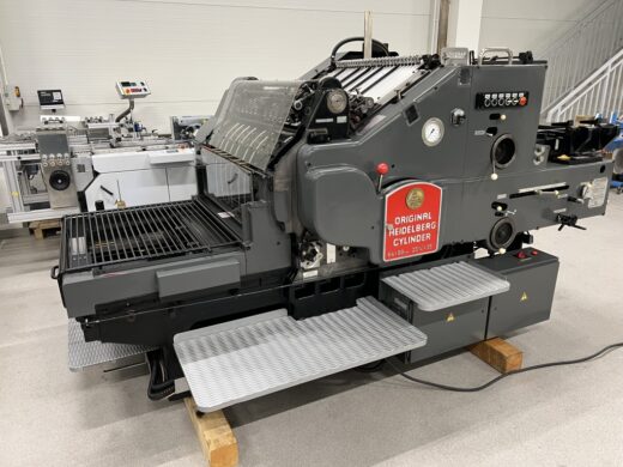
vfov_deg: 53.1
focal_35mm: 26
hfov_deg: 67.3
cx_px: 312
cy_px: 234
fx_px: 468
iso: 100
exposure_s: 1/50
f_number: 1.5
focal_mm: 5.7
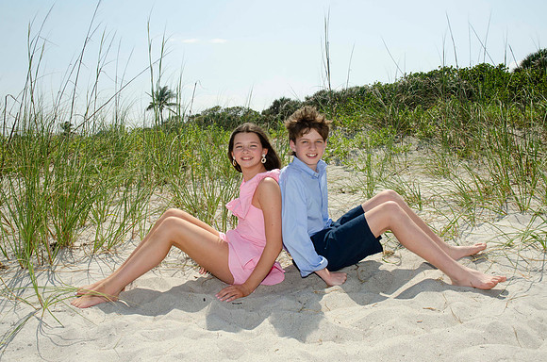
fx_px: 546
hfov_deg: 53.2
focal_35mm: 36
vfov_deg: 36.7
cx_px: 274
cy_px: 181
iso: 100
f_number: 9
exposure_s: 1/250
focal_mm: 24
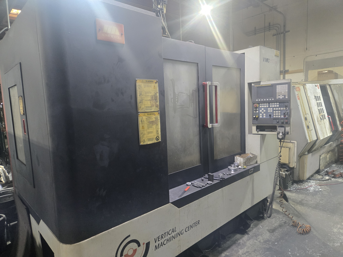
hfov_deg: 73.9
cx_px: 172
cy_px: 128
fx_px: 228
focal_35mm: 23
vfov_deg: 58.9
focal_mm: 5.4
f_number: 1.8
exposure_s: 1/120
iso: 800
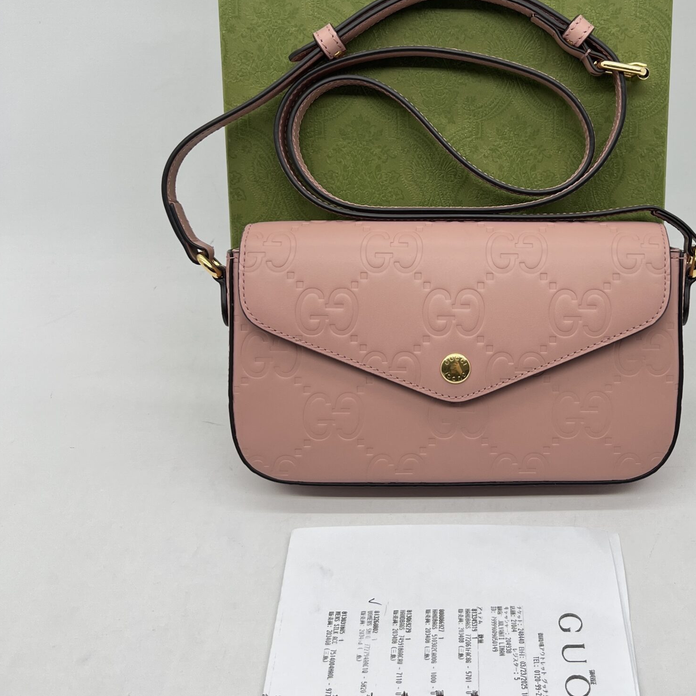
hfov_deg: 41.4
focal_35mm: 40
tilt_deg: -33.1
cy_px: 252
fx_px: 910
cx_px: 449
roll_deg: -0.3
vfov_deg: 41.5
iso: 32
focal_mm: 5.7
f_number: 1.5
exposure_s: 1/115
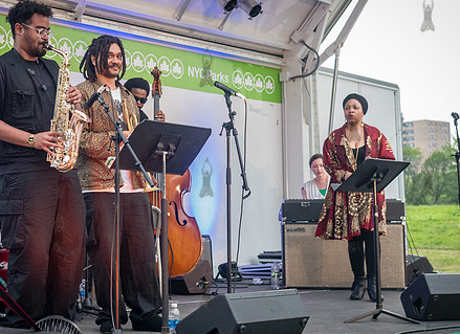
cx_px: 113
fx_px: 920
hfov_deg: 27.7
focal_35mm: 70
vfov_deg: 20.6
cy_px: 126
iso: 1600
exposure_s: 1/250
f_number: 4.5
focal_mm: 35
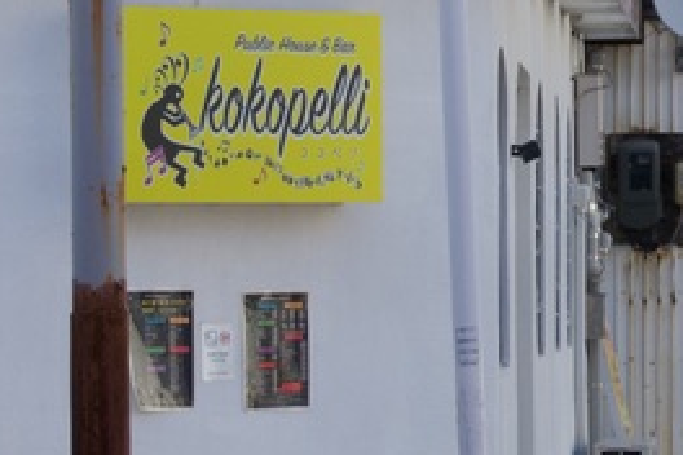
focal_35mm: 308
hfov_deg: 6.6
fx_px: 5843
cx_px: 1045
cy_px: 119
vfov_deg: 4.5
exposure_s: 1/320
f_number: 8
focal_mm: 50
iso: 200
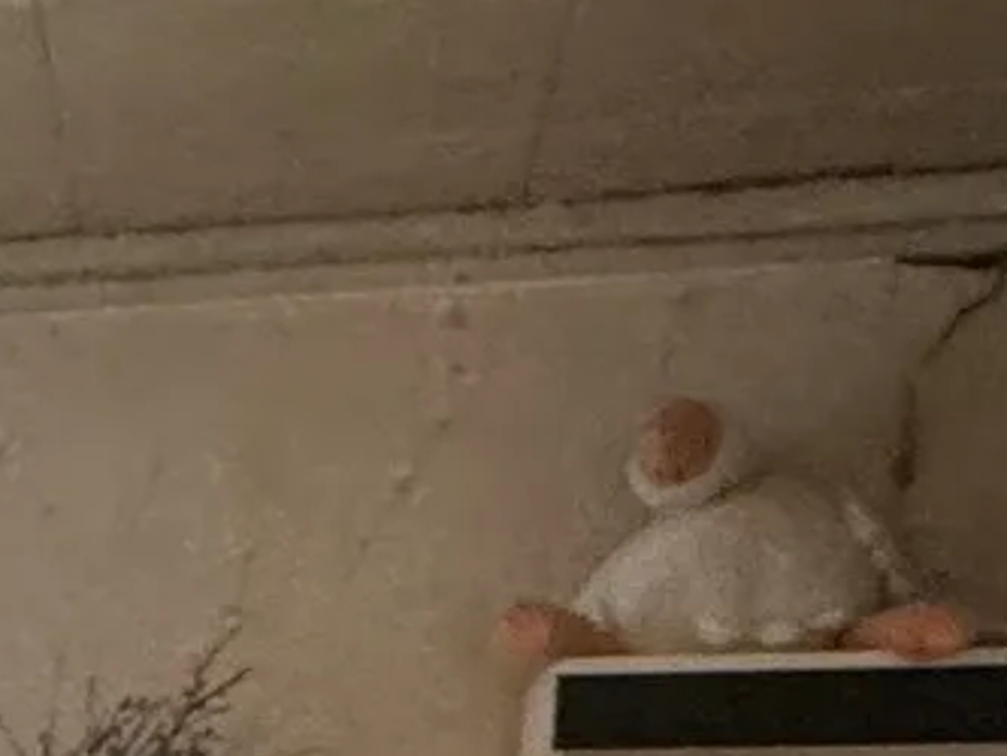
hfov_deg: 16.6
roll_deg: -1.8
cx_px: -750
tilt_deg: -8.6
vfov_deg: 12.6
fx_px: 2939
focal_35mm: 101
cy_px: 1585
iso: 500
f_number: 2.2
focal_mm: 2.22
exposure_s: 1/50
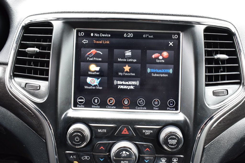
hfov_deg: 51.3
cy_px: 82
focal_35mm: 38
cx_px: 122
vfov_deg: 35.5
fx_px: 255
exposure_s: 1/30
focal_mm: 25
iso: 400
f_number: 7.1
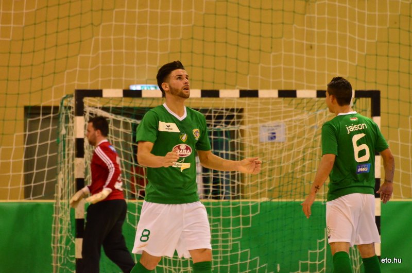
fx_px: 4112
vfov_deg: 3.8
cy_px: 136
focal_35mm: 360
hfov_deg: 5.7
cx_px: 206
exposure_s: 1/250
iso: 4000
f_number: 5.3
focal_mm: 240
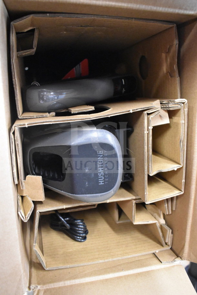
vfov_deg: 61.9
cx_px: 98
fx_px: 246
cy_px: 148
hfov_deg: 43.6
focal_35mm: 30
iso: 7200
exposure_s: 1/30
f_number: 3.5
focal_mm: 20
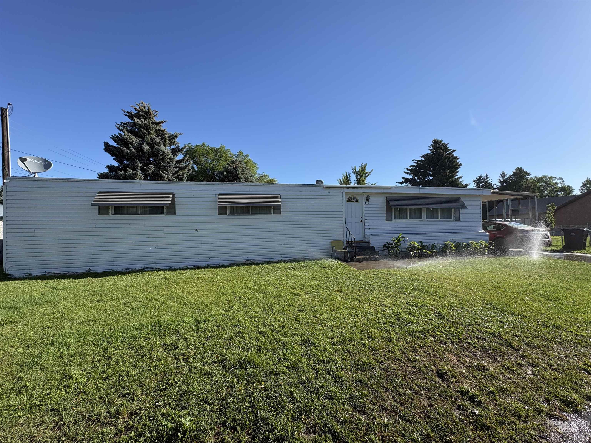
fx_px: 239
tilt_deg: +0.9
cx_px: 296
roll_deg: +0.6
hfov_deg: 102.1
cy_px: 222
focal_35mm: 14
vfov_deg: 85.7
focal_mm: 2.22
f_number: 2.2
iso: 40
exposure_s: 1/1126
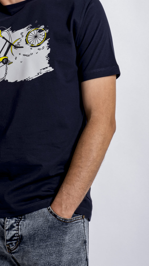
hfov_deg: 8.7
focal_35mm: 138
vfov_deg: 15.5
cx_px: 10
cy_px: 77
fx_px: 970
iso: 80
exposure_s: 1/125
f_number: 9
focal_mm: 55
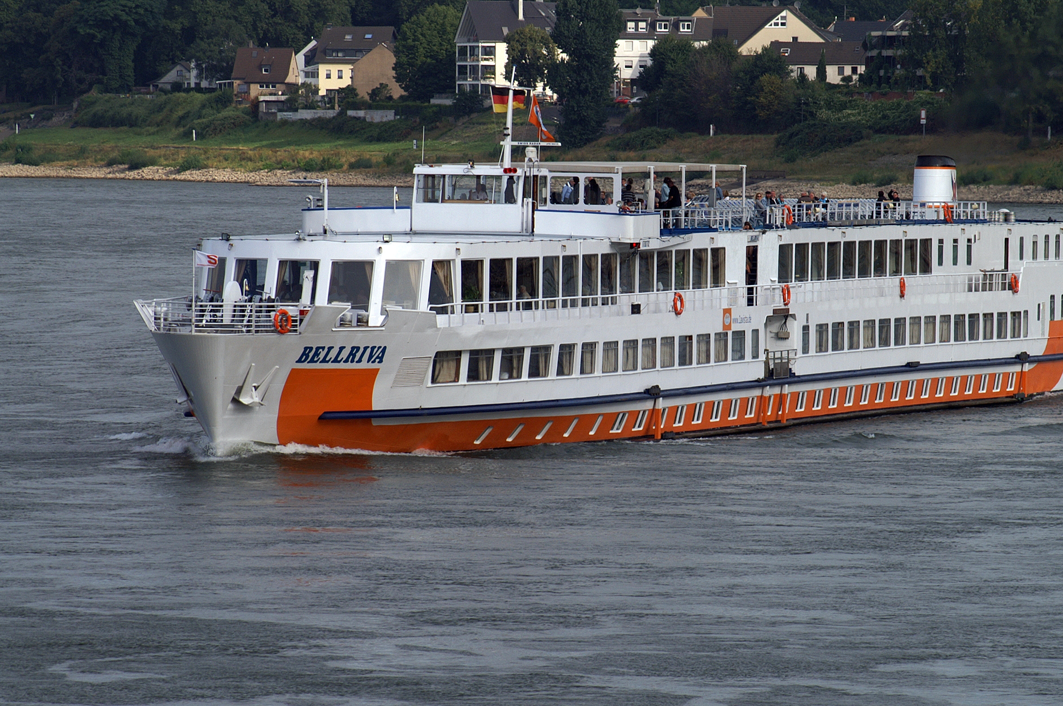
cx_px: 643
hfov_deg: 6.8
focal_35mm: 304
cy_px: 313
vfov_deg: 4.5
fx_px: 8968
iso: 100
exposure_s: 1/250
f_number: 10
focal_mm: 160
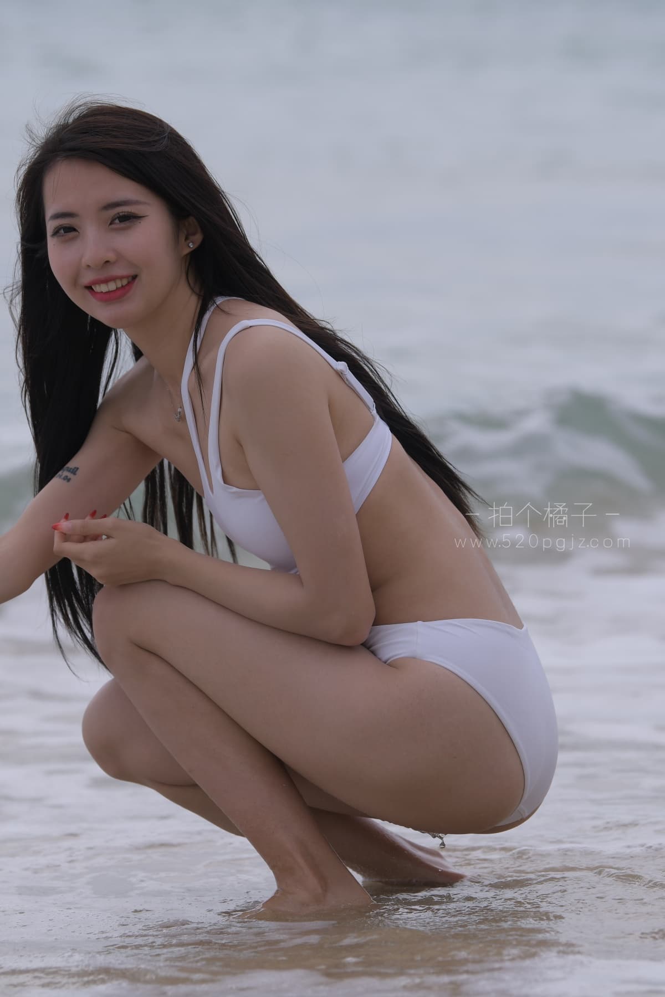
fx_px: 3463
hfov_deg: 11.0
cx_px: 332
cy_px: 498
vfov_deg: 16.4
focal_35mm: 125
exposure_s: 1/2000
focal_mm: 125
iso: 110
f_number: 4
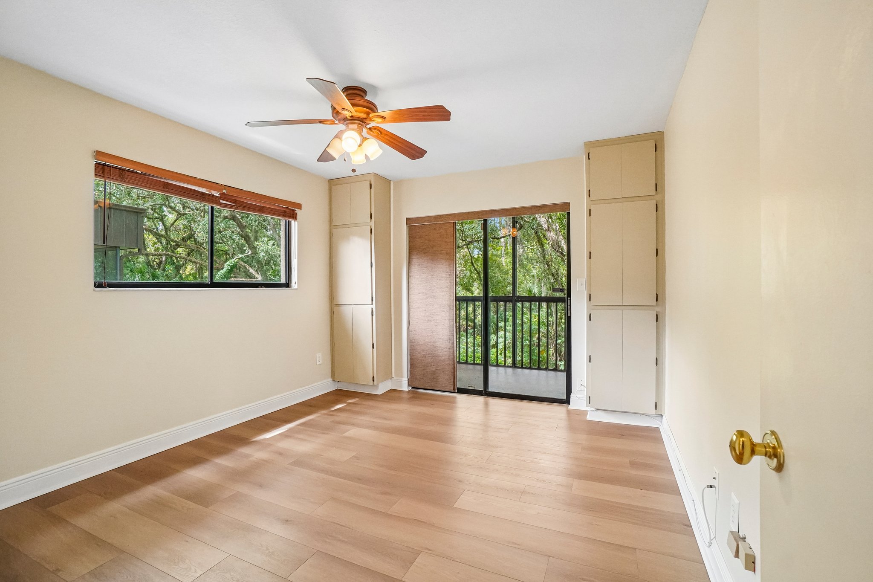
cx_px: 436
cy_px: 291
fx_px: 364
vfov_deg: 77.3
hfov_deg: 100.4
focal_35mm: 15
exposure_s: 1/30
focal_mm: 10
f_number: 8
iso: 1250
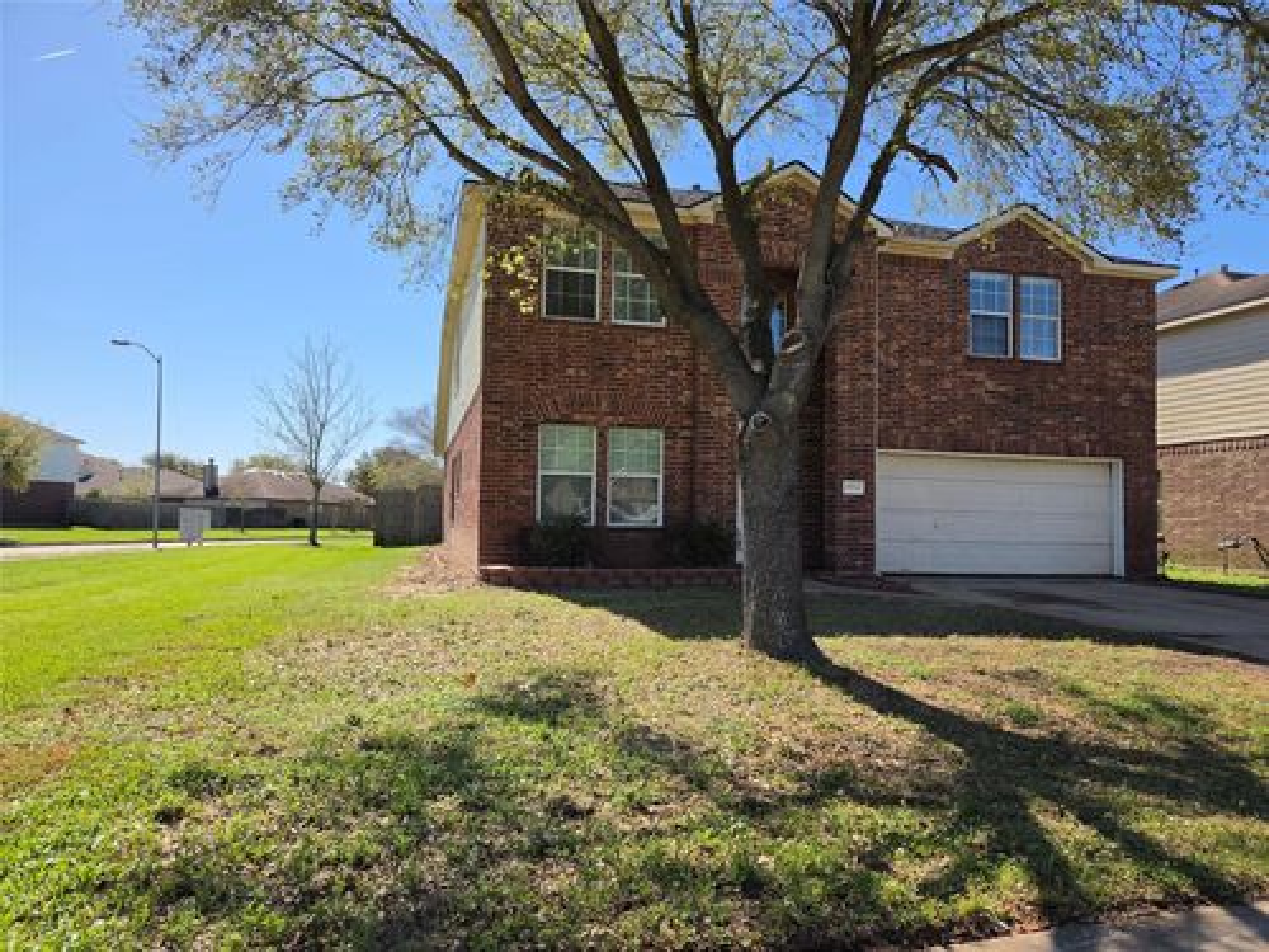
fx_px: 843
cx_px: 634
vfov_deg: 58.9
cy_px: 476
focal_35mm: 23
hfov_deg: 73.9
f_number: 1.8
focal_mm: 5.4
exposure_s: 1/4010
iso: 80
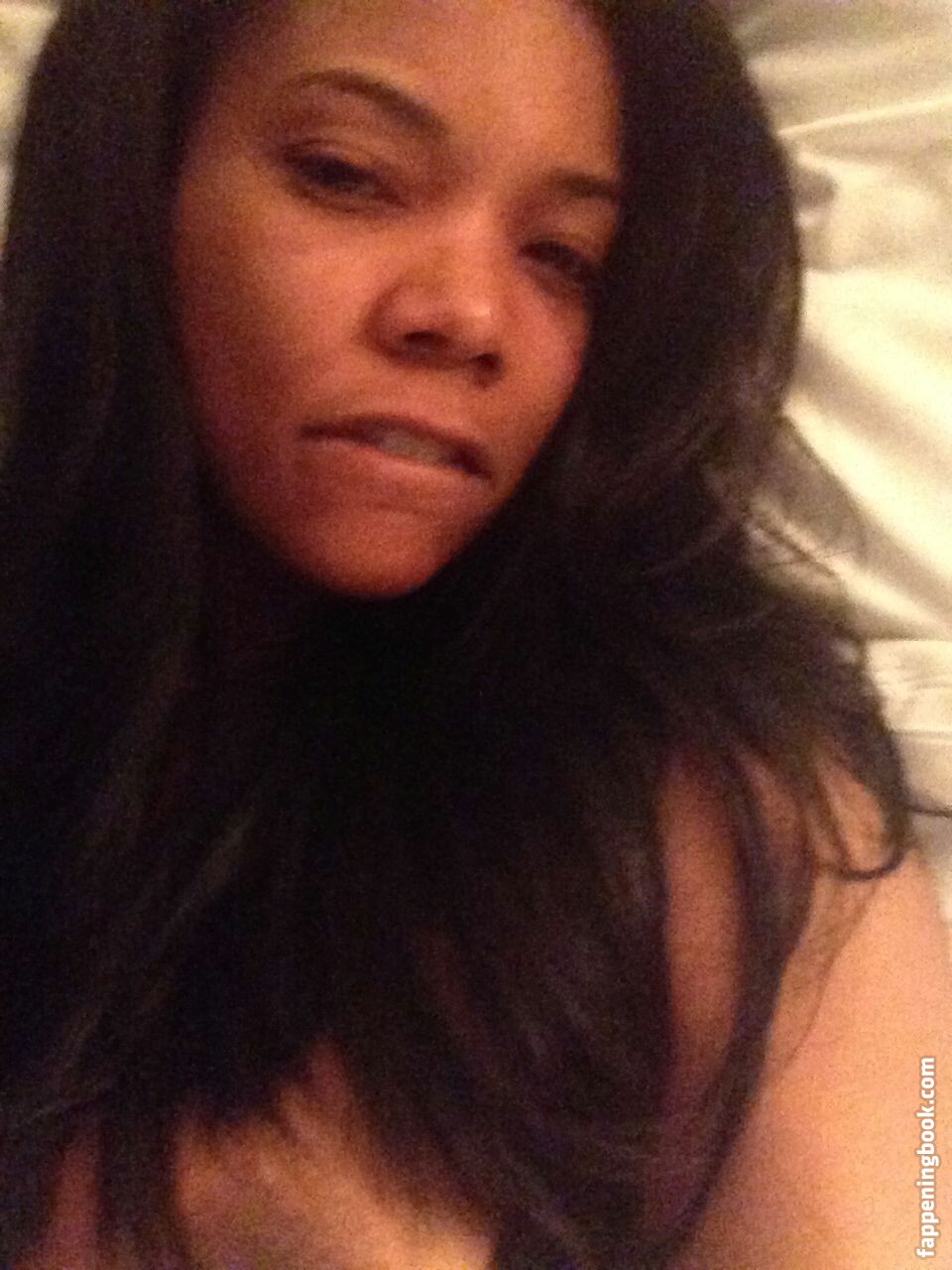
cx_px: 476
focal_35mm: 35
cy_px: 635
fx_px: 1283
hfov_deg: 40.7
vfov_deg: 52.6
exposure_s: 1/15
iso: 1000
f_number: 2.4
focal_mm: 2.18
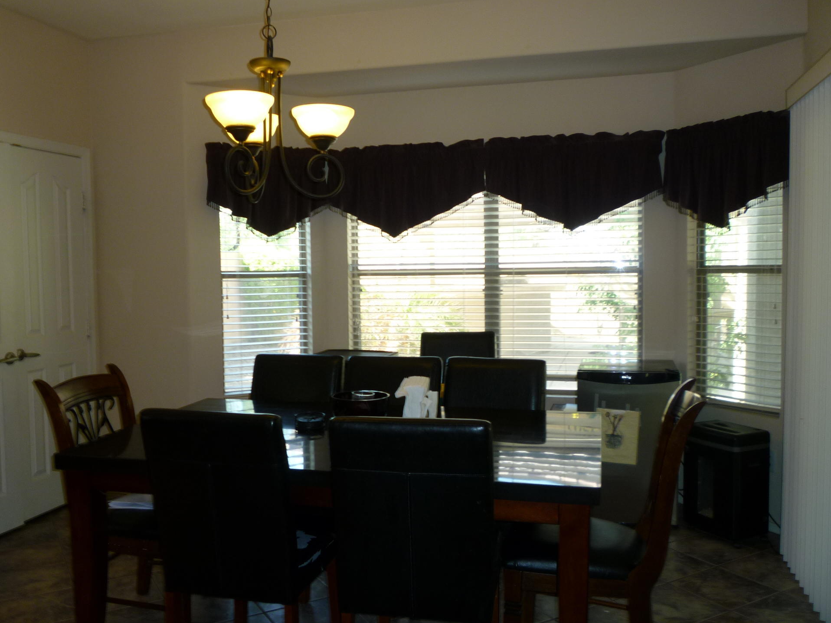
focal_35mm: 31
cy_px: 313
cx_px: 409
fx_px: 744
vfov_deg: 45.4
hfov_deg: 58.3
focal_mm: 5.2
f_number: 3.3
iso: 100
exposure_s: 1/30
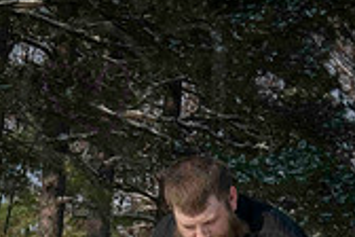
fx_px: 2110
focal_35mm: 214
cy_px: 359
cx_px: 97
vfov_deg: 6.3
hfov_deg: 9.6
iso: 800
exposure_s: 1/2000
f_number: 16
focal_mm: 62
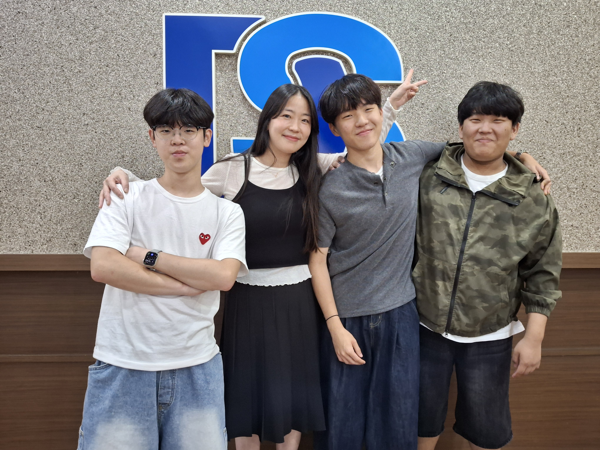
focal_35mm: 25
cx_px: 300
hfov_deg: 69.4
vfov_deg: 54.9
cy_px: 225
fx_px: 433
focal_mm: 4.69
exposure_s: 1/30
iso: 250
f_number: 1.8
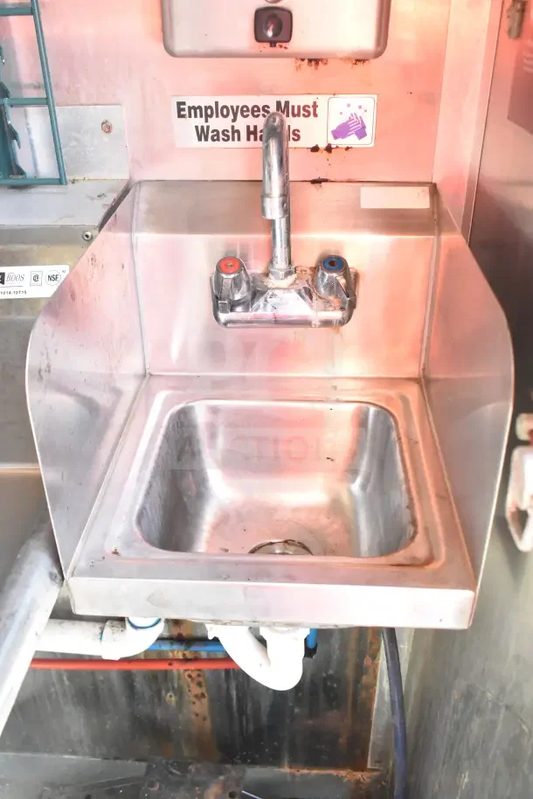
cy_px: 400
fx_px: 699
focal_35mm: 32
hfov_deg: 41.7
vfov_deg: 59.5
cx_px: 266
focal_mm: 21
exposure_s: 1/160
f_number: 6.3
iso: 6400
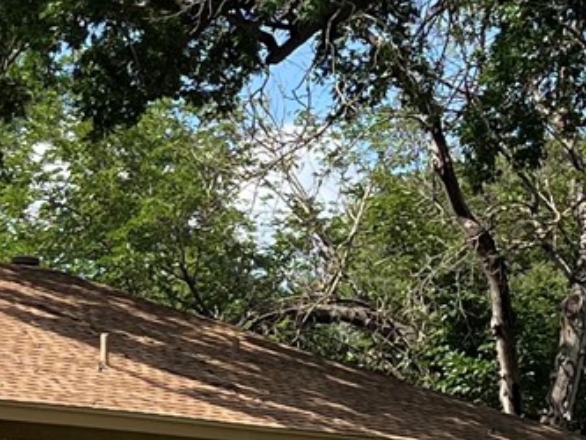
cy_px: 202
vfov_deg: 9.3
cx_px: 317
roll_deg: -0.9
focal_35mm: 160
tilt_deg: +9.1
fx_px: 2710
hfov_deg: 12.3
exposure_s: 1/3165
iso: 50
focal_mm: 5.7
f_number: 1.5
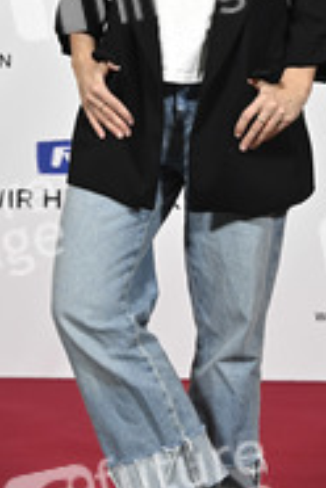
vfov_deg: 17.2
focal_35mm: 118
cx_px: 216
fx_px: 1603
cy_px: 110
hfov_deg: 11.6
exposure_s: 1/320
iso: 1000
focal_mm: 55
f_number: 4.5
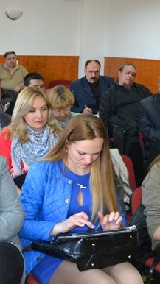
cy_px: 140
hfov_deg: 16.2
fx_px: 551
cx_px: 6
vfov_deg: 29.0
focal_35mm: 73
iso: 1400
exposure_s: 1/60
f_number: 4.5
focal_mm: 28
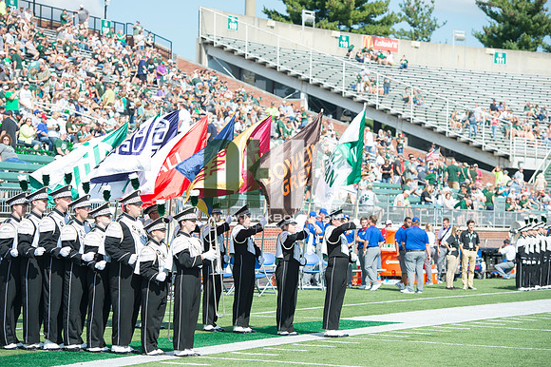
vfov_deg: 11.2
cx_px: 276
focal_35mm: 122
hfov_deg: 16.8
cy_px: 184
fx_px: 1866
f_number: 4.5
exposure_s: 1/1000
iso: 200
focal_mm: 122
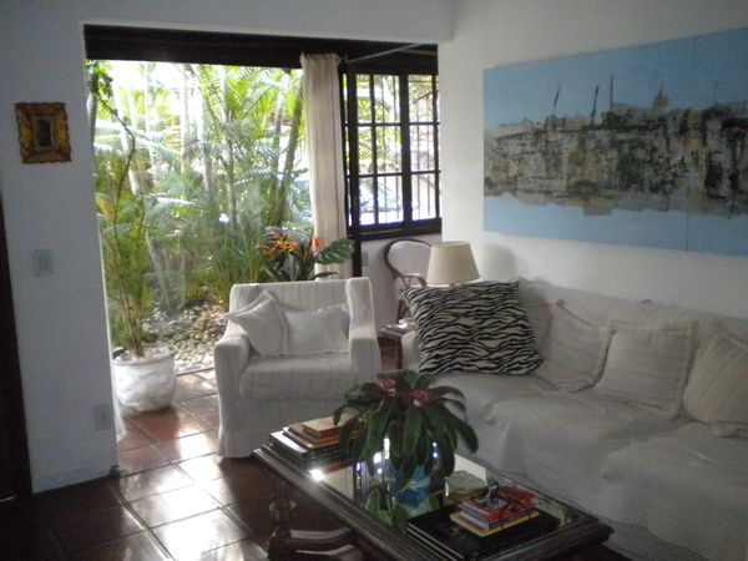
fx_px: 756
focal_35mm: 35
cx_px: 374
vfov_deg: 40.7
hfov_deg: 52.6
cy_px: 280
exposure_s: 1/30
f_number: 3.1
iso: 800
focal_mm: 6.3
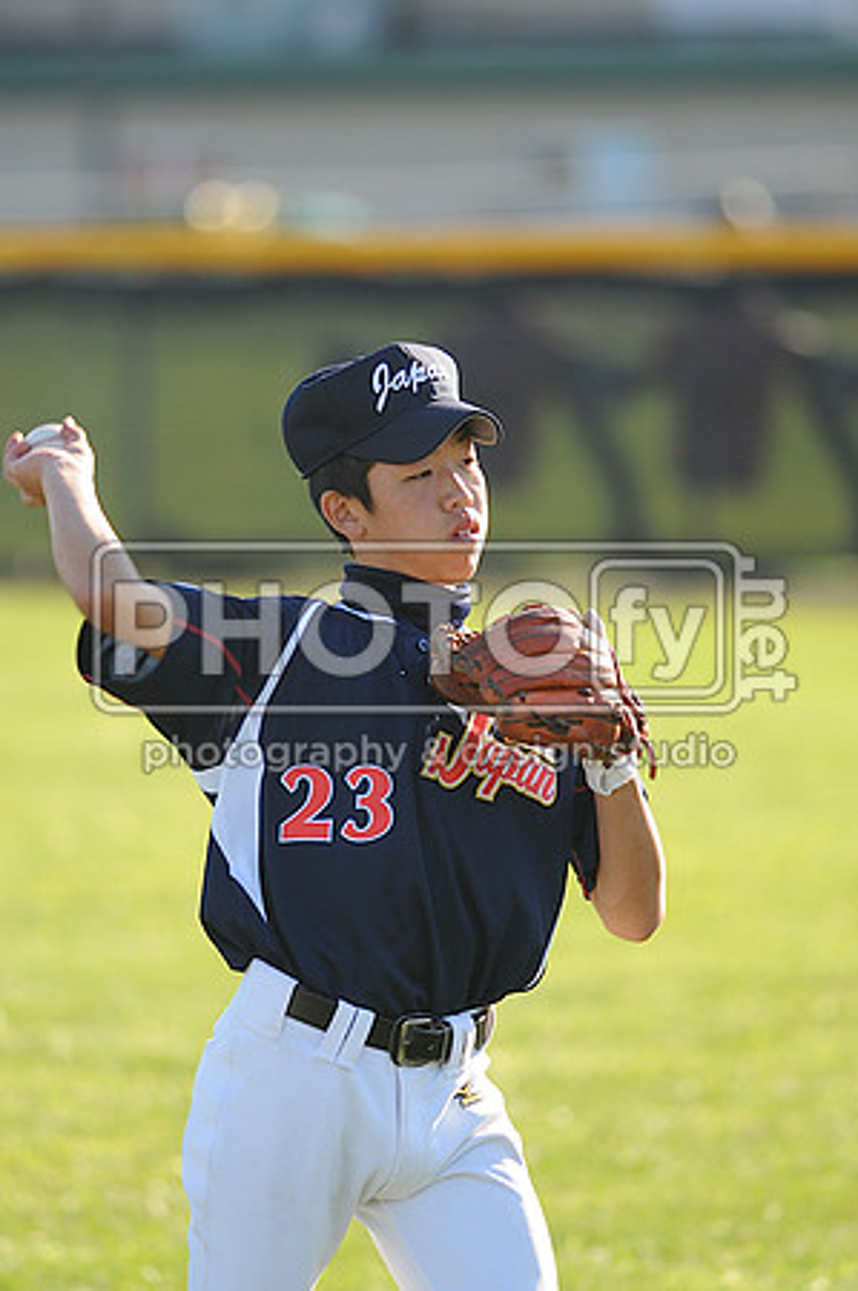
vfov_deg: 4.6
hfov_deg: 3.0
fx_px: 16124
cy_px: 646
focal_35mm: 450
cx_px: 429
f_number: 4
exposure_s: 1/500
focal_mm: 300
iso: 200
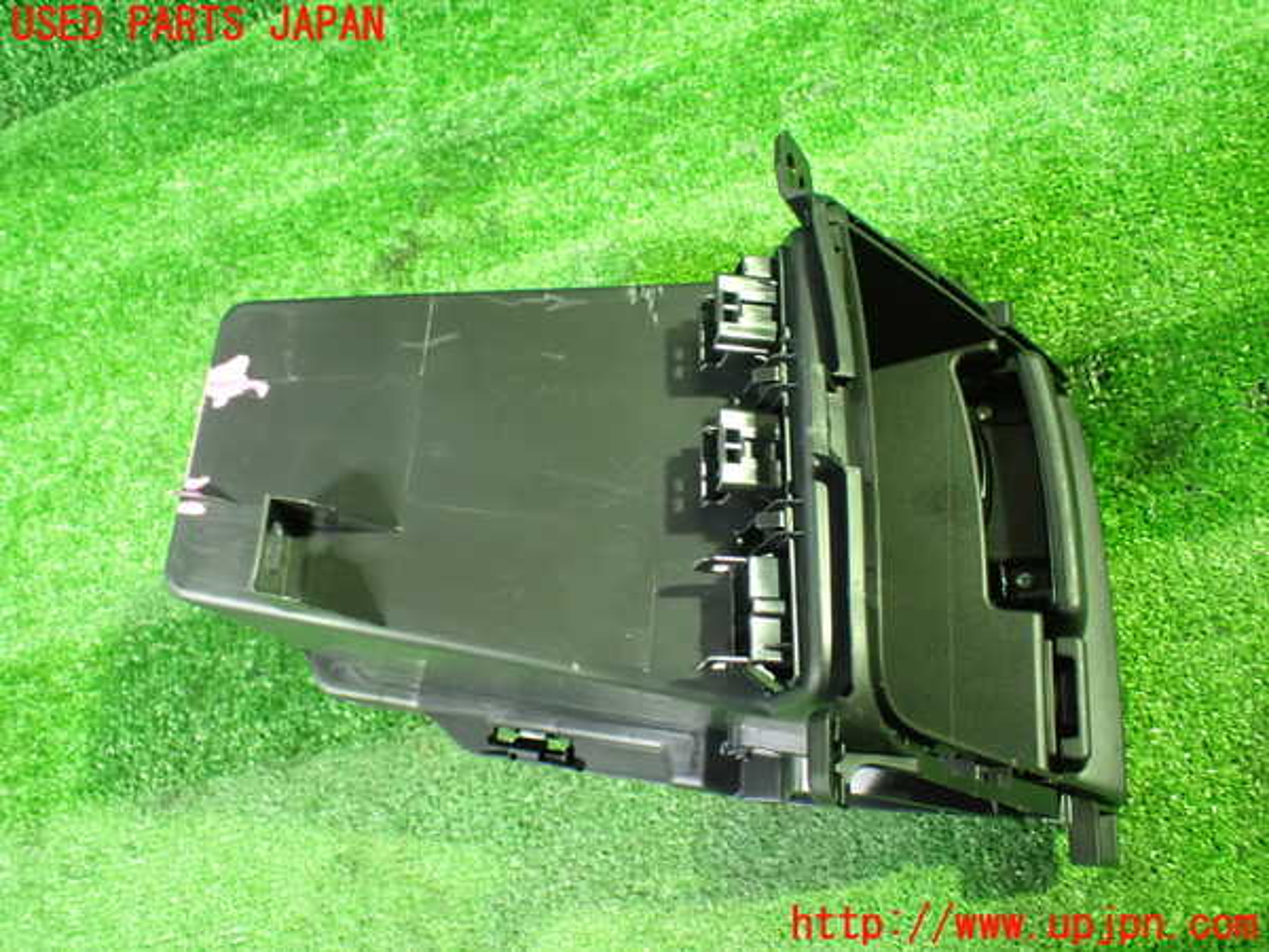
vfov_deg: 46.8
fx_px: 1100
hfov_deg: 60.0
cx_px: 634
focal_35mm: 30
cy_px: 476
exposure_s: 1/30
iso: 1250
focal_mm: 5.4
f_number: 2.3
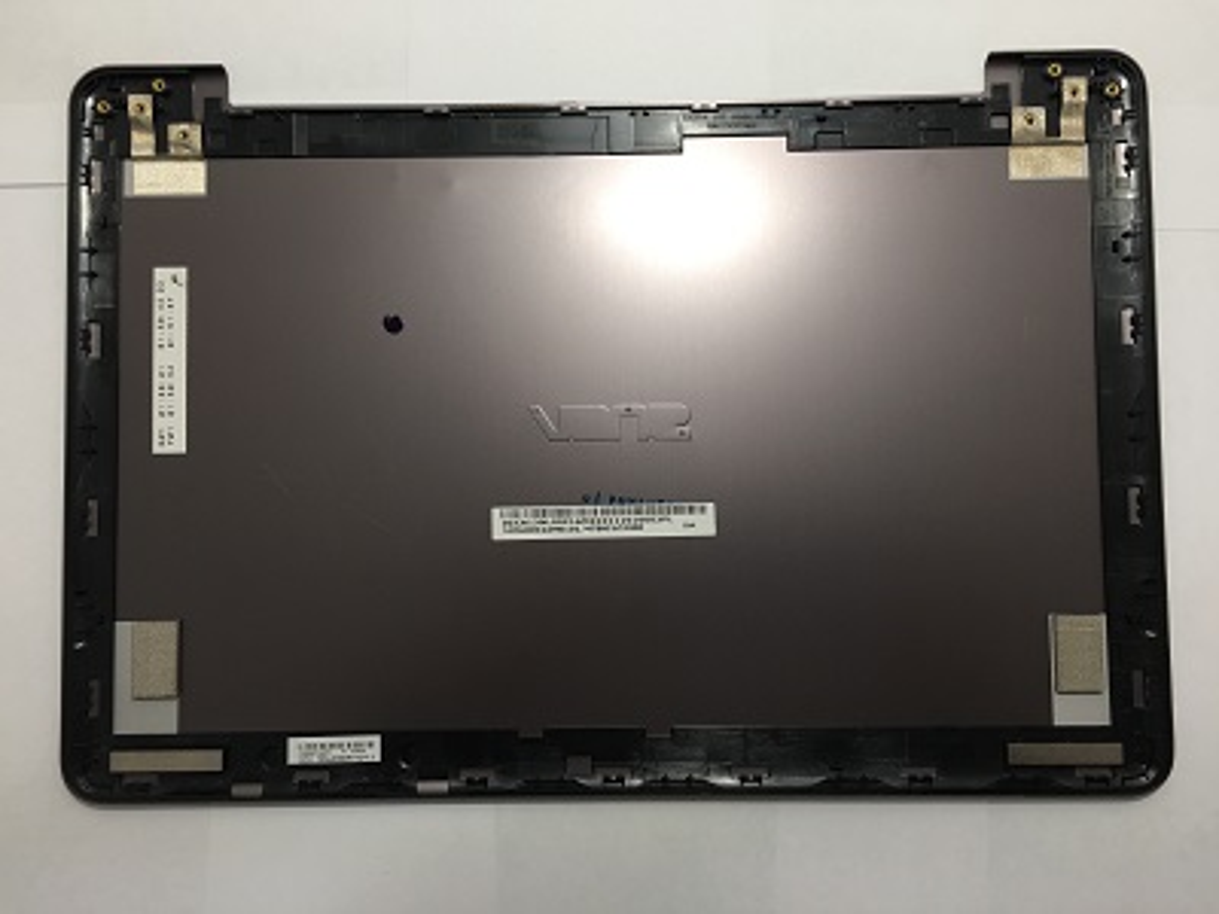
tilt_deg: -87.2
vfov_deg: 48.2
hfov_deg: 61.7
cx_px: 610
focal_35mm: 29
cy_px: 457
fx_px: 1021
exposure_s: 1/33
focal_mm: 4.15
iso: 32
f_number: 2.2
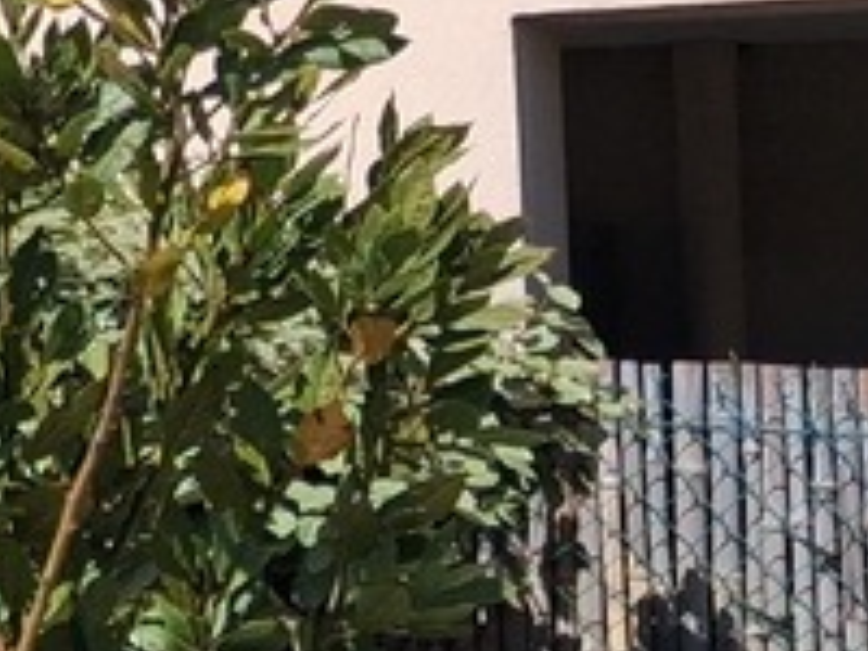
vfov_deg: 9.0
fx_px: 4062
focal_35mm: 162
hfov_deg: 10.0
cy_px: -226
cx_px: -1480
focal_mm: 4
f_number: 1.8
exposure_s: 1/767
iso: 25
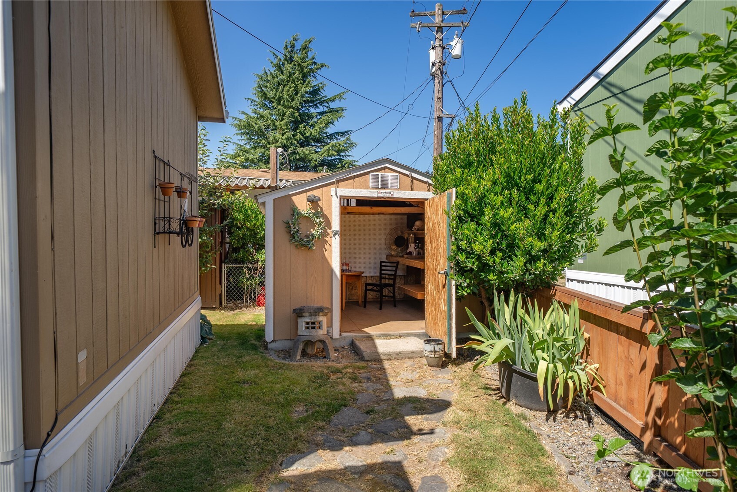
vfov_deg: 62.0
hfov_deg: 83.9
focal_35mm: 20
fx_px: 410
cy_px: 246
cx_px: 368
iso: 80
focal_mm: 20
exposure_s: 1/100
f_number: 7.1
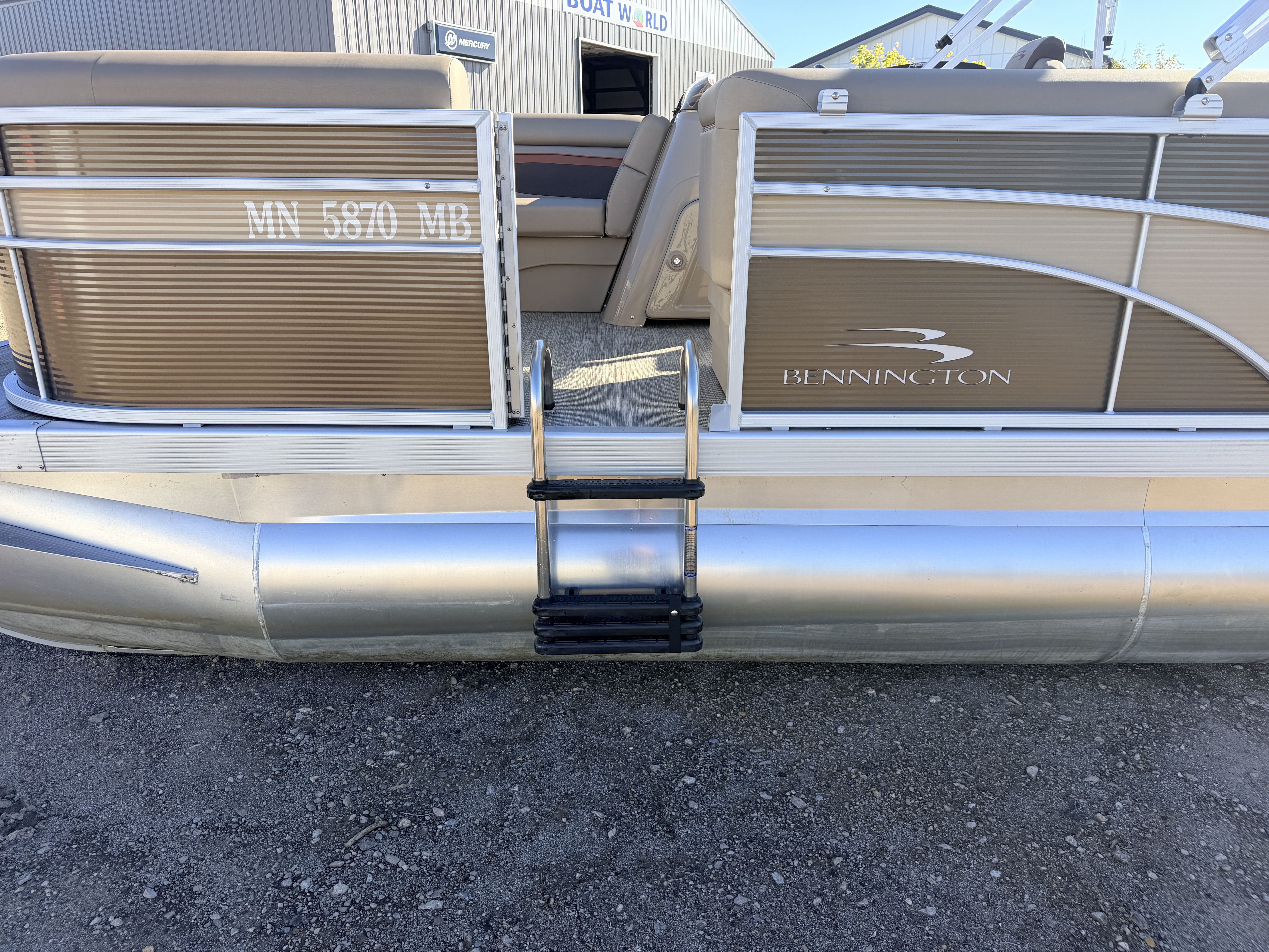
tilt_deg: -18.4
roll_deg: +0.0
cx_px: 634
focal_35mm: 24
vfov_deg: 56.8
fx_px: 880
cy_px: 476
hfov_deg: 71.6
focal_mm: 6.76
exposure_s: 1/1139
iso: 80
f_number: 1.78
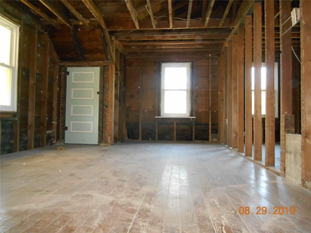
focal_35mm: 26
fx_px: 234
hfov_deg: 67.3
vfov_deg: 53.1
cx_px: 156
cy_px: 116
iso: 640
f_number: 3.4
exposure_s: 1/25
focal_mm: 4.7
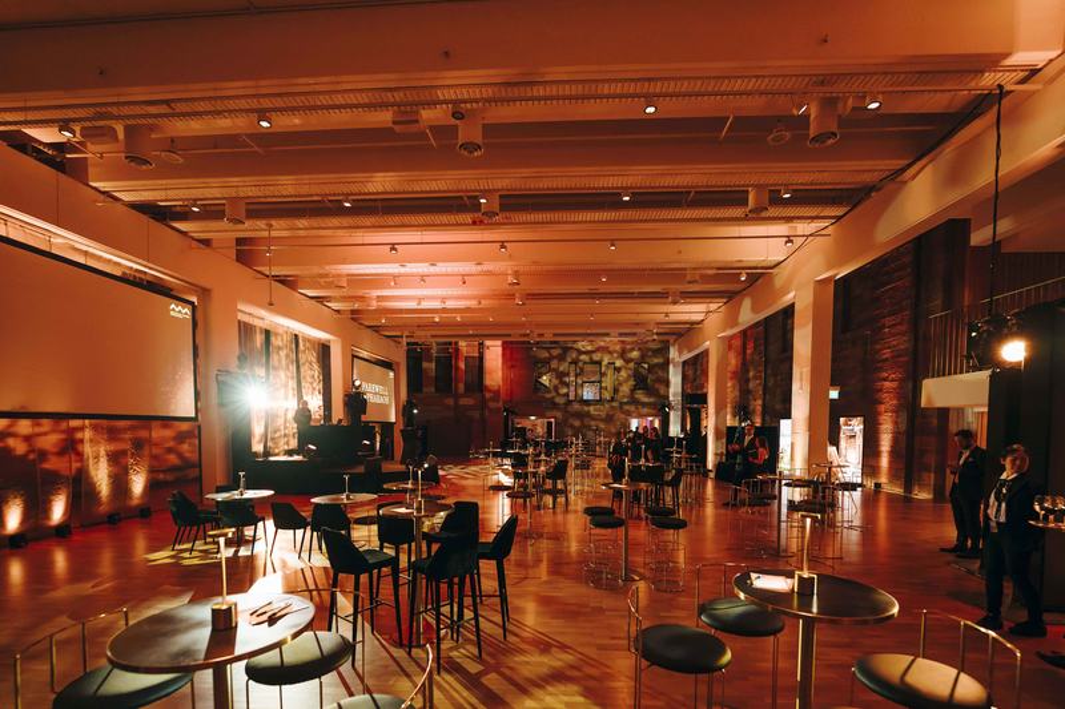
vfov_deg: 81.2
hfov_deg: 104.3
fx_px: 414
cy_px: 354
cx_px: 532
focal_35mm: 14
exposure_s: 1/160
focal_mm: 14
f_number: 2.5
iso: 2500
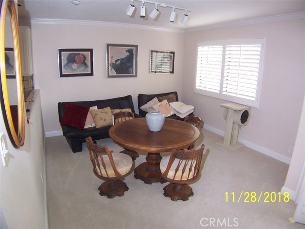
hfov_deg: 55.4
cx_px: 152
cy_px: 114
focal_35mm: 33
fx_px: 291
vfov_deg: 42.9
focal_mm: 5.5
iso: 140
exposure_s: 1/60
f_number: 2.8
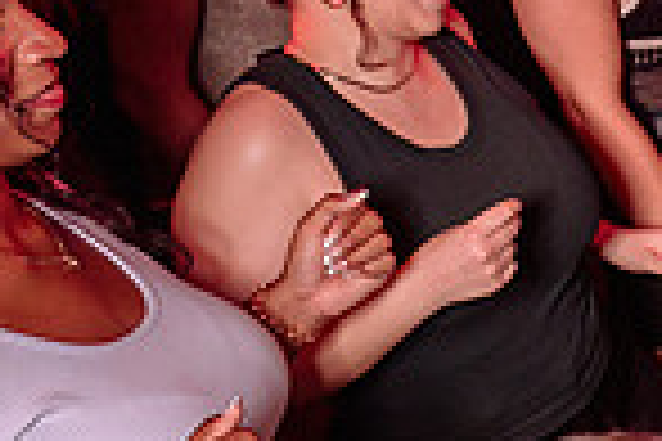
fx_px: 2243
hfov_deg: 13.8
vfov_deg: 11.2
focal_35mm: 122
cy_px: 299
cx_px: 1395
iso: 800
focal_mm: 28
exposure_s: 1/40
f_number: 3.2
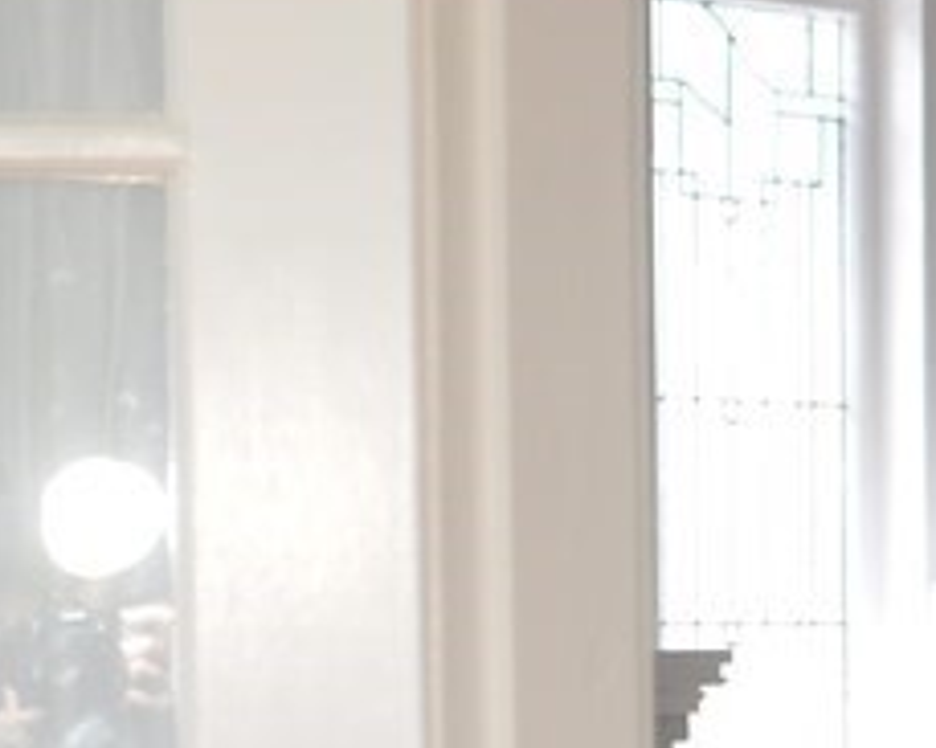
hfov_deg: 8.3
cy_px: 1198
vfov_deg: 6.9
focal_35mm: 220
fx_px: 6095
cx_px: 1864
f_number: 2.5
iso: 200
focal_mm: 35
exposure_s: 1/160
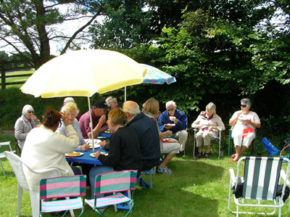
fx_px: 318
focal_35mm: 38
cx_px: 145
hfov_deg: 49.0
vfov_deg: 37.6
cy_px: 108
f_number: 4.5
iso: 71
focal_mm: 5.8
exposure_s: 1/362
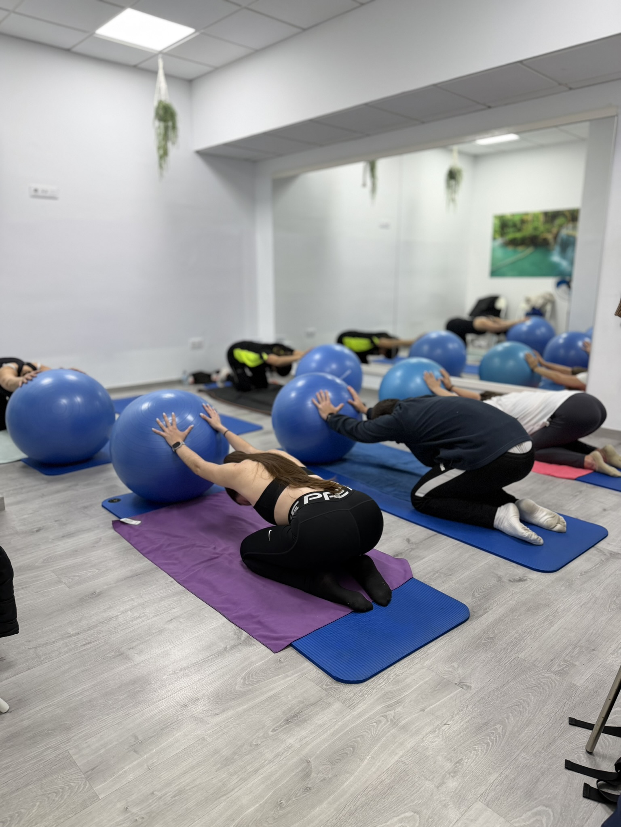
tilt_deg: -13.8
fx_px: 574
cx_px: 310
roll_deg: -0.1
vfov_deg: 71.6
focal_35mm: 24
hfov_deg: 56.8
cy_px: 414
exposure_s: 1/50
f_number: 1.78
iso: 200
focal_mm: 6.76
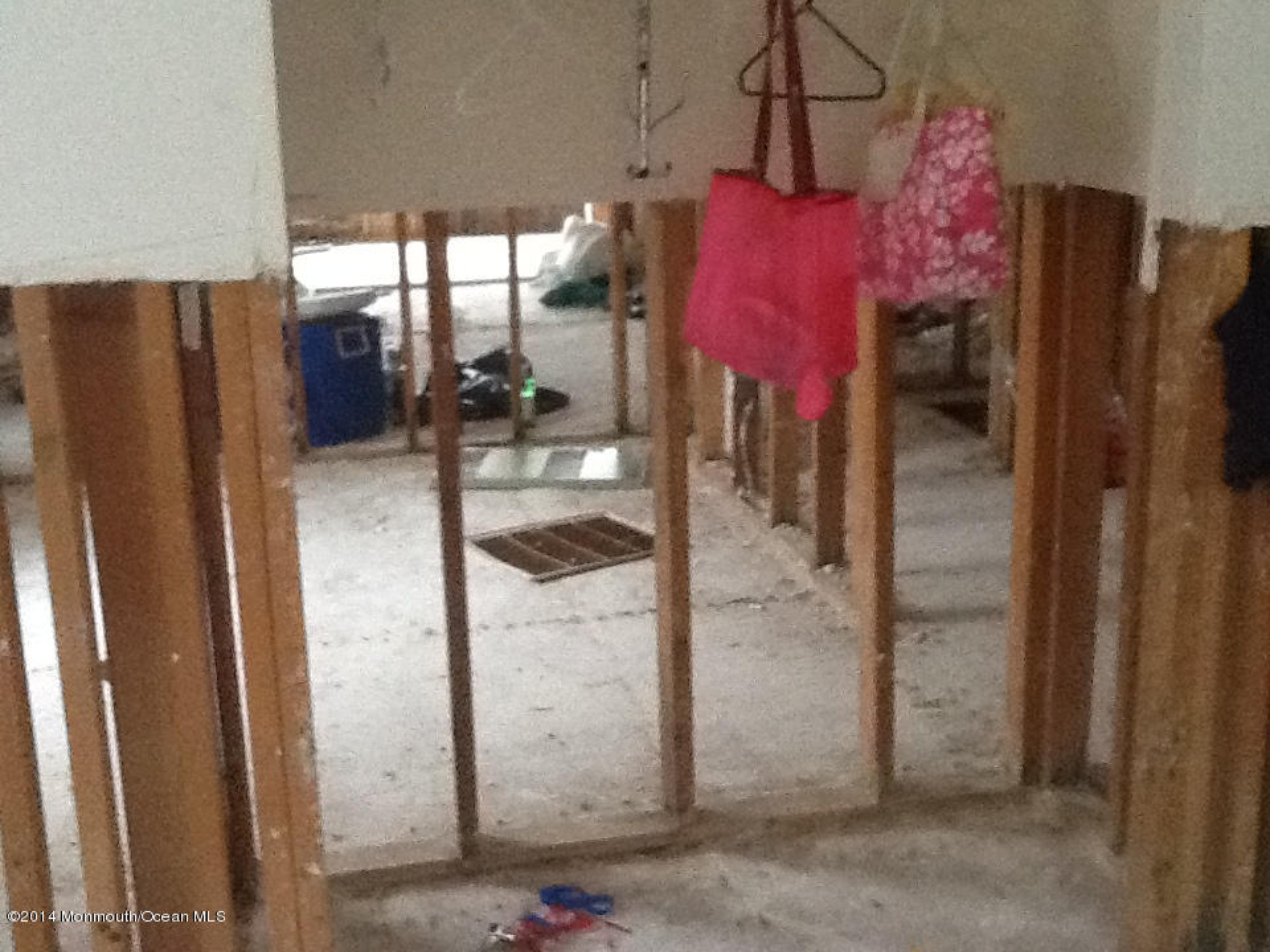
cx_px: 635
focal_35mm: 44
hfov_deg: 42.9
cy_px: 476
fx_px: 1614
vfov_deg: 32.9
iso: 400
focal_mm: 2.03
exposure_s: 1/24
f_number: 2.4
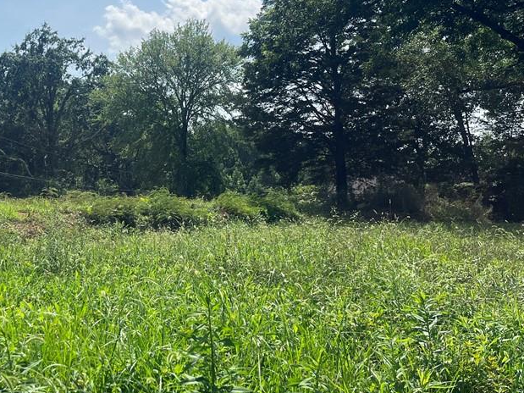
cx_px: 140
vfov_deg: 33.4
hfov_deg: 42.7
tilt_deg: +5.4
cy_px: 147
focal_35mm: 43
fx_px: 651
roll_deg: +0.8
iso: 50
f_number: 1.6
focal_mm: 5.1
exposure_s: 1/5076
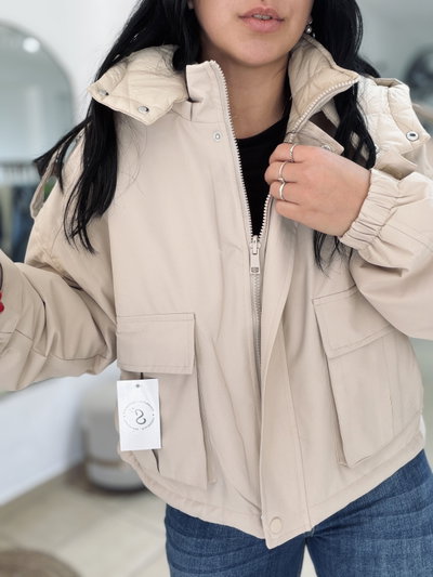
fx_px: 500
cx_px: 216
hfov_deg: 46.8
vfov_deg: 60.0
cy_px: 288
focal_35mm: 30
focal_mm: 2.71
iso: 80
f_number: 1.9
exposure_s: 1/60
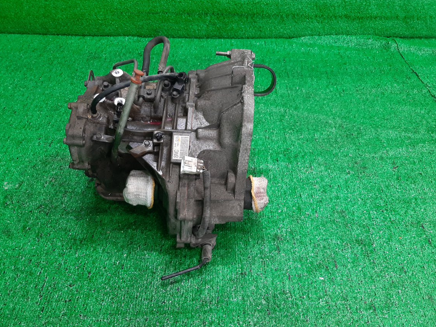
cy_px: 169
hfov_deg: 55.4
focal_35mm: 33
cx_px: 223
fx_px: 416
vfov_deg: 42.9
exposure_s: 1/50
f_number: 1.7
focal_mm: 3.93
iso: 103
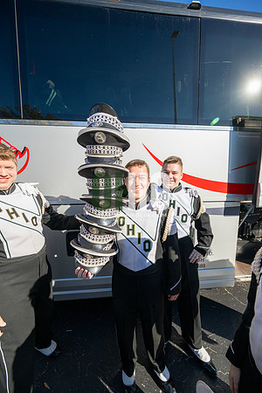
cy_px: 196
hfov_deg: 81.2
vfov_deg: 104.3
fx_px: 153
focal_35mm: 14
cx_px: 131
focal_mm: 14
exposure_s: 1/2000
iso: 400
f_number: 5
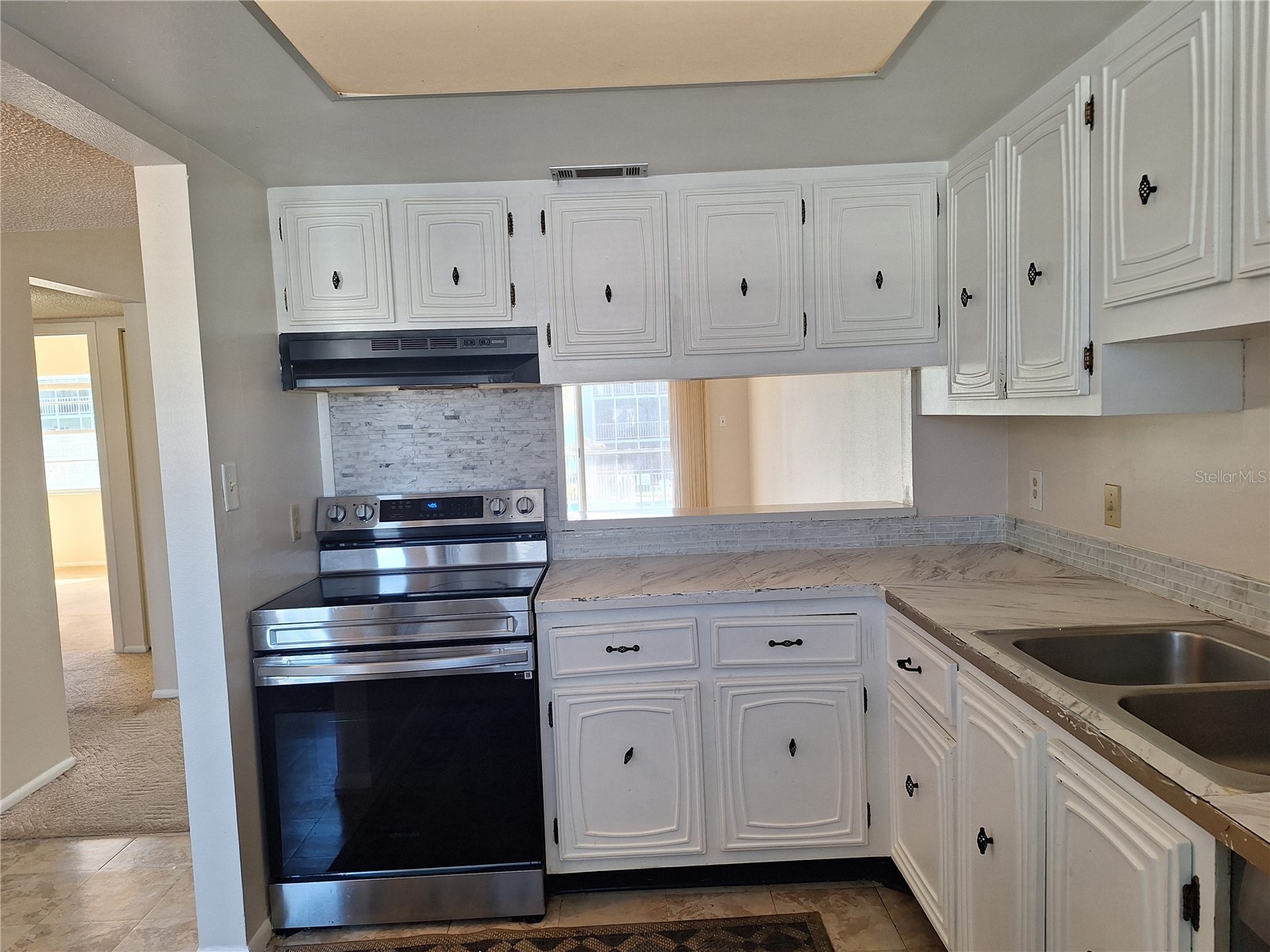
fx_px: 844
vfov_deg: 58.9
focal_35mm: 23
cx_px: 635
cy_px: 476
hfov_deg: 73.9
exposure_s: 1/120
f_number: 1.8
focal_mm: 5.54
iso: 64
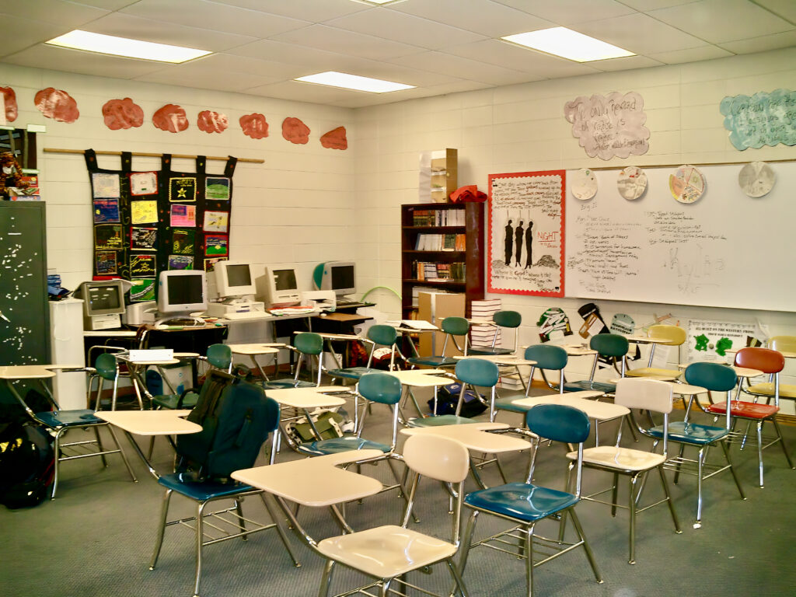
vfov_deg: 40.7
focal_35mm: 35
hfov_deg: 52.6
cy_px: 298
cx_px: 398
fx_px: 805
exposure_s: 1/40
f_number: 4.2
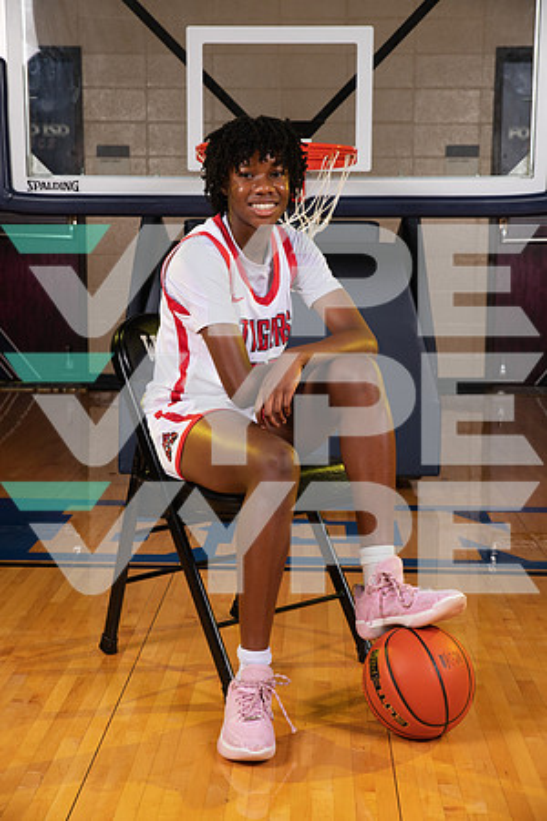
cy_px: 410
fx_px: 1322
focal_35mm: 58
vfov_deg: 34.5
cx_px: 274
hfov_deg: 23.4
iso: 320
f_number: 7.1
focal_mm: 58
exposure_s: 1/320
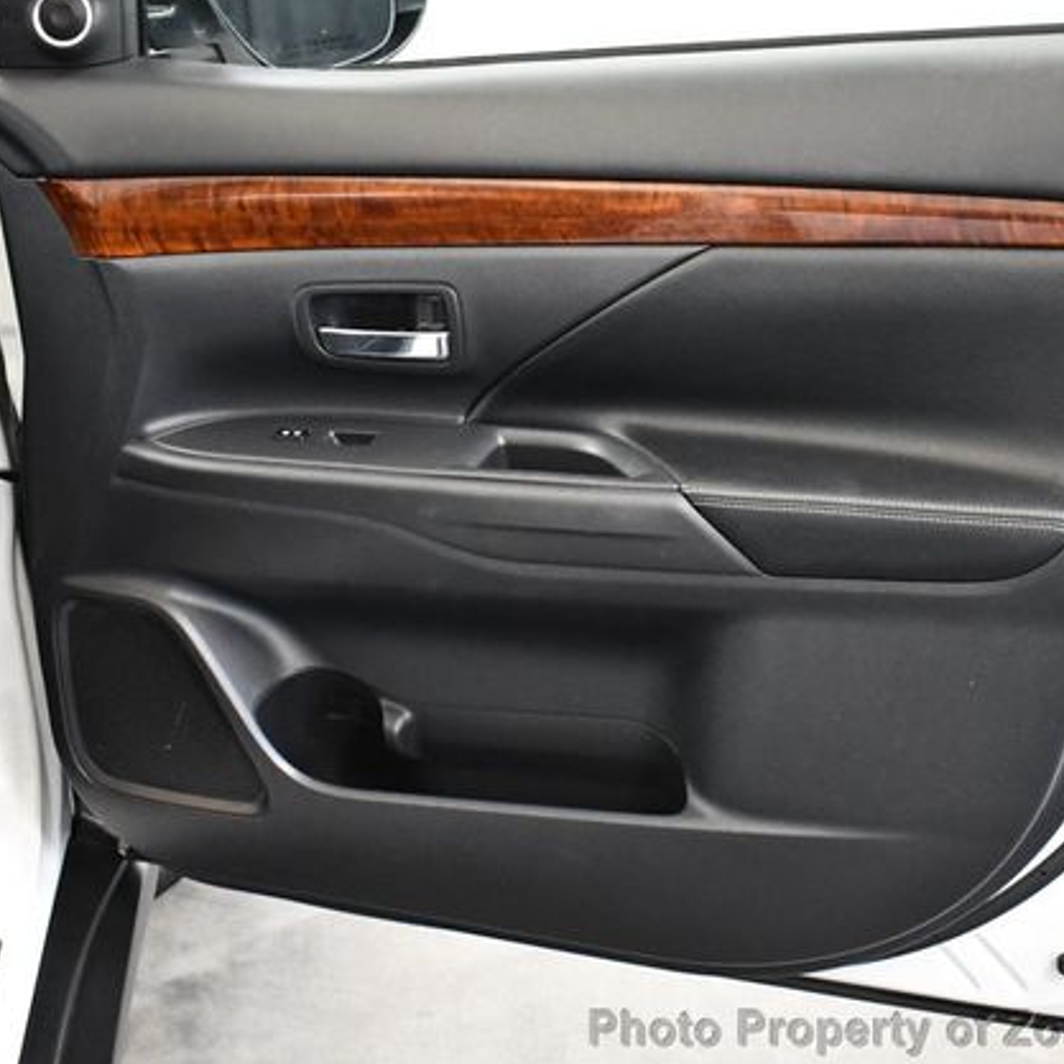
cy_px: 533
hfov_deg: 36.1
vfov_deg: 36.1
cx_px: 559
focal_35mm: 47
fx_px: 1634
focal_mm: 18
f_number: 3.5
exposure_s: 1/80
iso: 3200
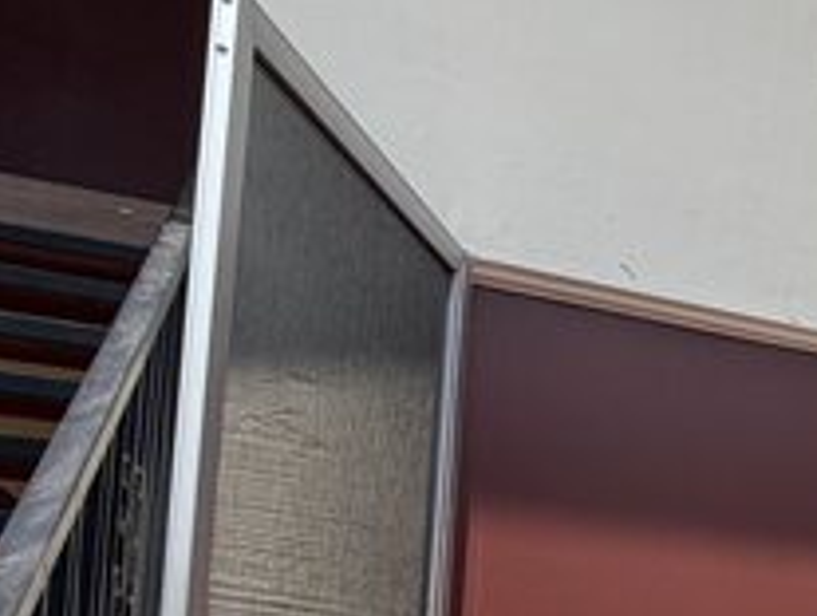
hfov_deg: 20.4
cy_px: 667
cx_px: 1567
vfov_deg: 25.3
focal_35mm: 54
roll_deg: +0.2
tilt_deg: +2.1
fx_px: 1277
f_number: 2.2
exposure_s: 1/770
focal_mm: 2.22
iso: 32
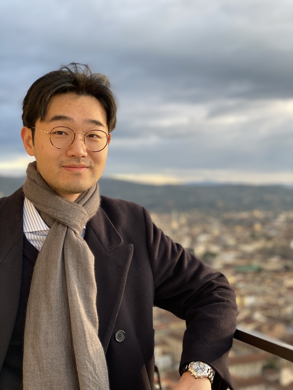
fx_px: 587
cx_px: 146
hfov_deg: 28.0
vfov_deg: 36.8
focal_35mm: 52
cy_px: 195
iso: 32
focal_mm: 6
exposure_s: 1/122
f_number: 2
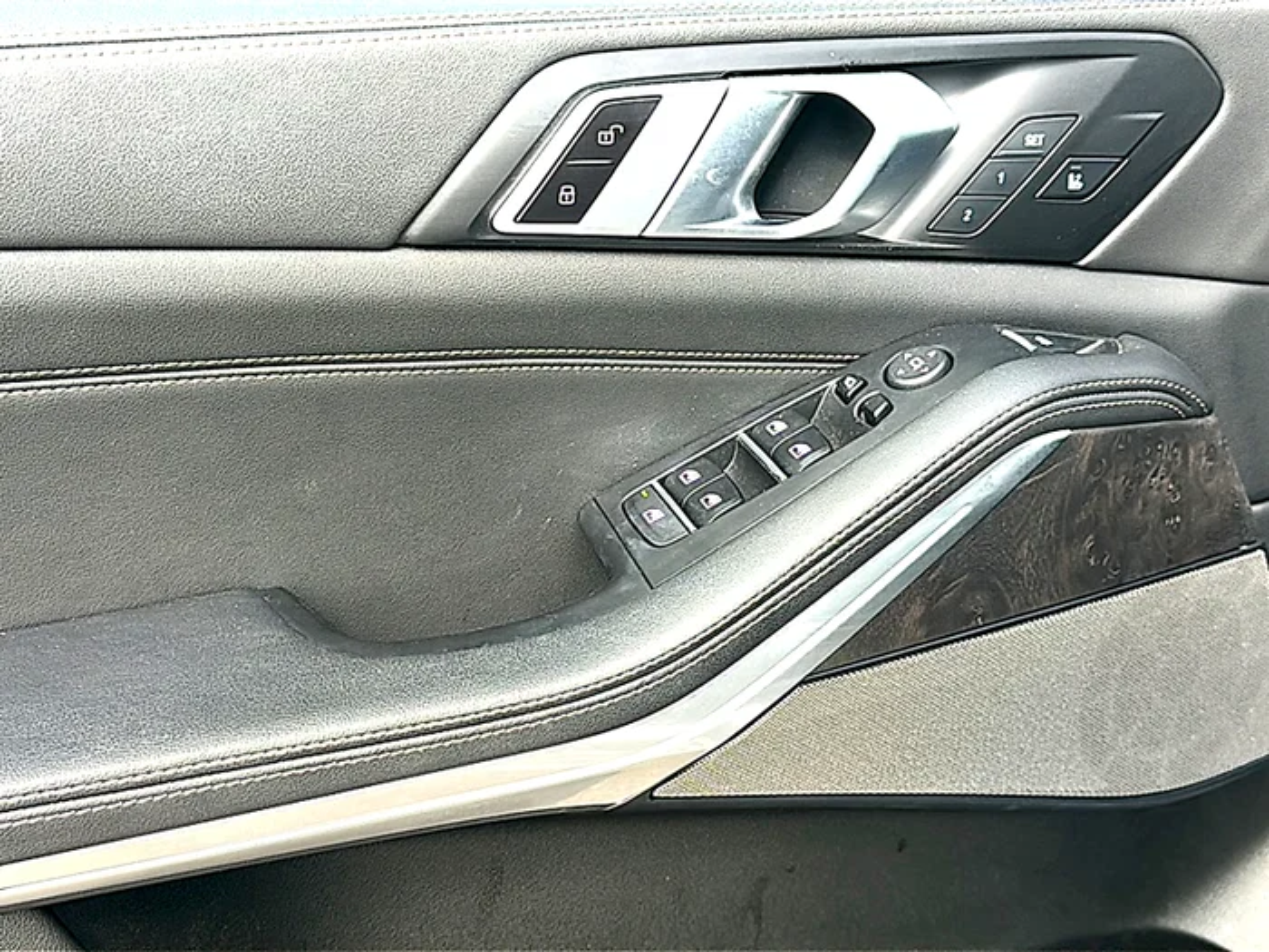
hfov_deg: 45.8
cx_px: 634
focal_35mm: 41
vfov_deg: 35.1
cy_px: 476
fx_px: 1503
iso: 80
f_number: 1.78
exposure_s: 1/375
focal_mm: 6.86
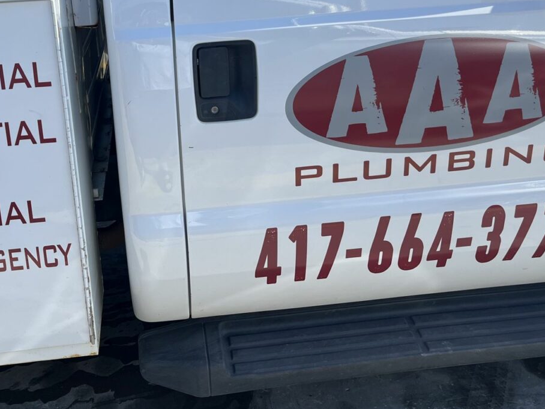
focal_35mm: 44
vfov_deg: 32.2
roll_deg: +1.5
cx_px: 216
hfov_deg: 42.7
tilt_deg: -18.3
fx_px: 693
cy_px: 94
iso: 50
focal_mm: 5.1
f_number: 1.6
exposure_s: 1/1957
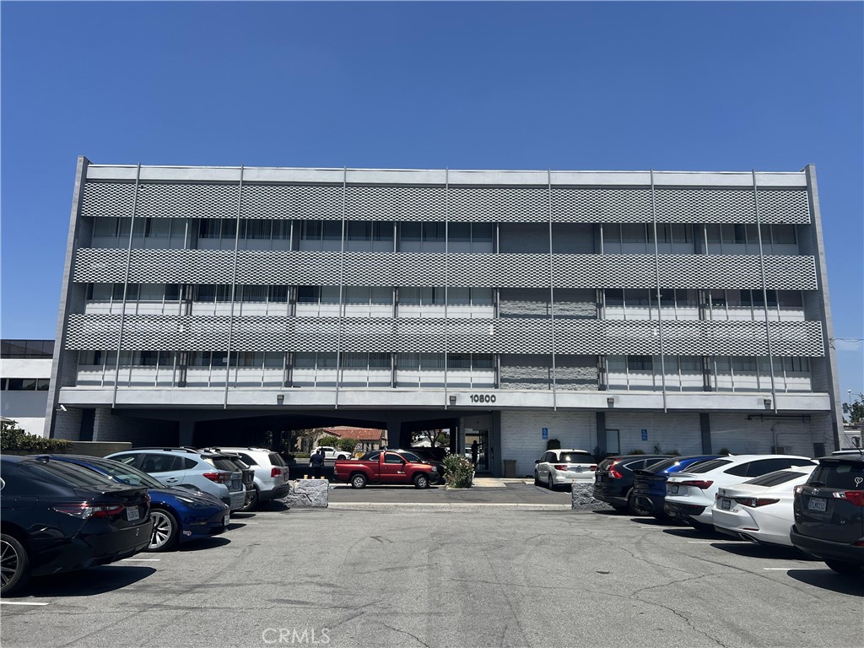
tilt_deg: +12.7
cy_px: 324
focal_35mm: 26
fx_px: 649
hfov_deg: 67.3
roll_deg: +0.6
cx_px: 432
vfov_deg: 53.1
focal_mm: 5.7
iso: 50
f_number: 1.5
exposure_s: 1/5882
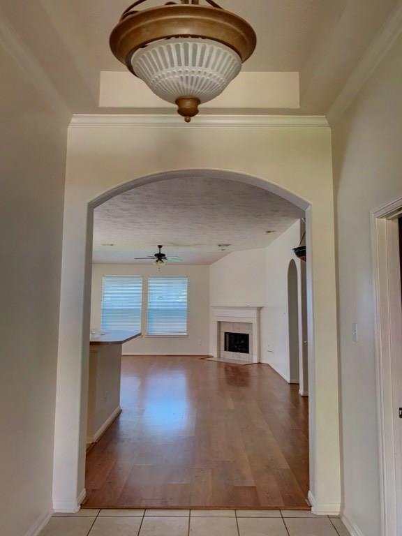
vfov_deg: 67.3
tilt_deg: +4.6
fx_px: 403
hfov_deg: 53.1
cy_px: 268
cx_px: 201
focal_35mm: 26
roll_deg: -0.5
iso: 125
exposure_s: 1/101
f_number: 1.8
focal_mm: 4.25
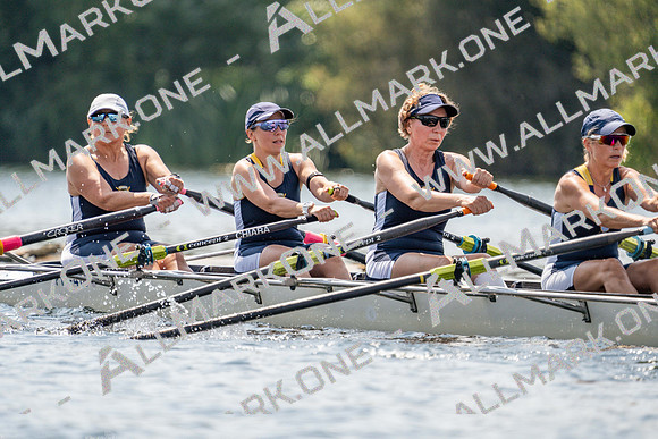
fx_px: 10969
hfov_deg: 3.4
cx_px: 329
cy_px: 220
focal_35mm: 600
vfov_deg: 2.3
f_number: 6.3
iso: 320
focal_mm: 600
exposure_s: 1/1600
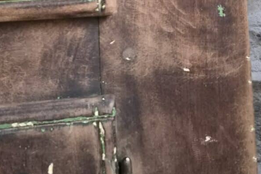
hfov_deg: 24.4
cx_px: 91
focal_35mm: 83
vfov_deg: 15.1
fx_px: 602
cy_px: -99
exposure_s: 1/50
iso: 1600
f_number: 1.8
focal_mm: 5.4
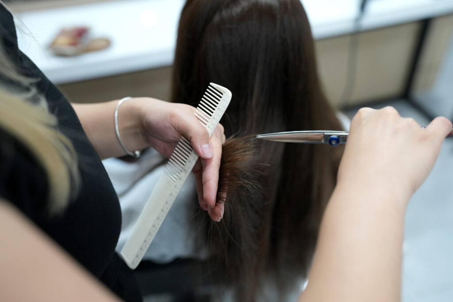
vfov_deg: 37.9
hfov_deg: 54.4
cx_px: 226
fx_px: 440
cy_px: 151
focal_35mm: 35
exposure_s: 1/320
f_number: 2.5
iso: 1600
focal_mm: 35
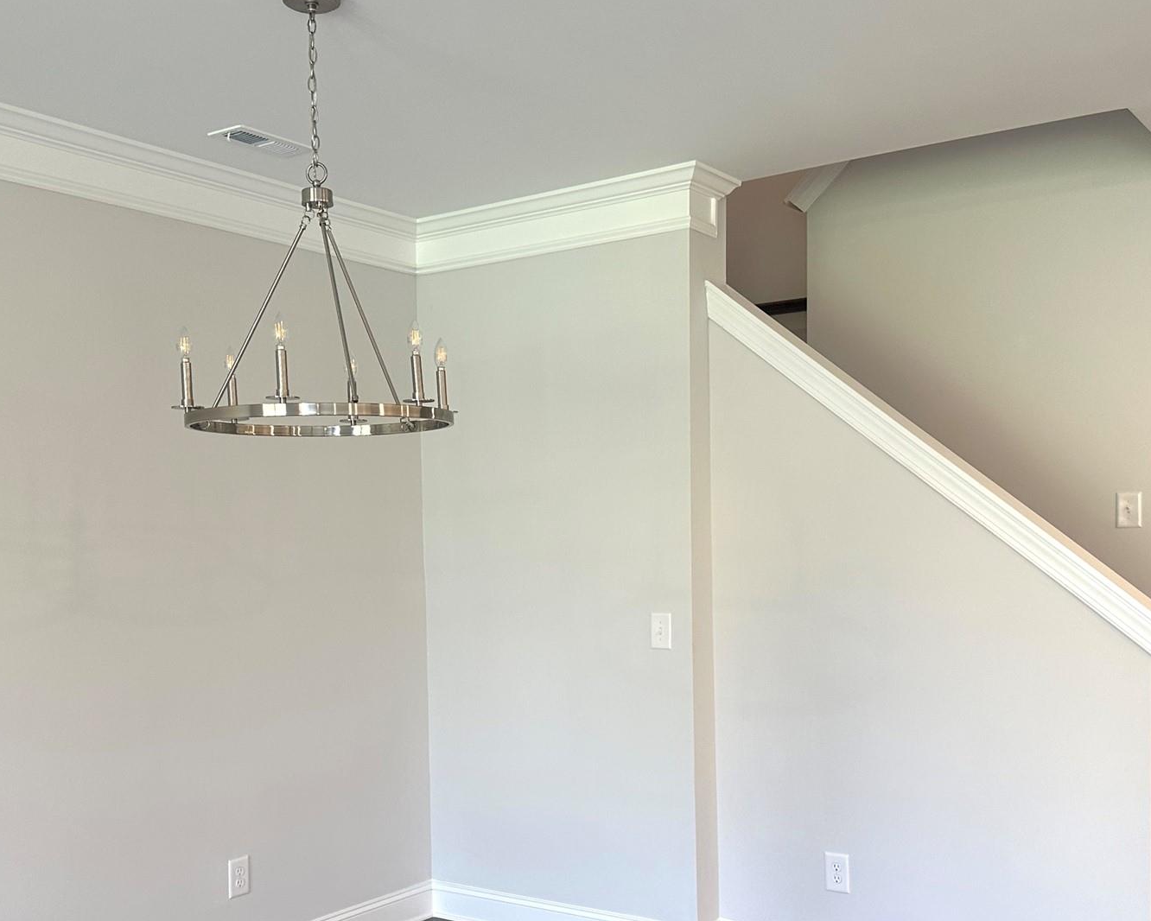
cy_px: 603
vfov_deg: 40.7
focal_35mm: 36
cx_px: 571
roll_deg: +2.7
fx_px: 1227
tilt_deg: -2.2
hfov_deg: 50.3
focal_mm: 6.86
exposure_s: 1/120
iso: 160
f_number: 1.78
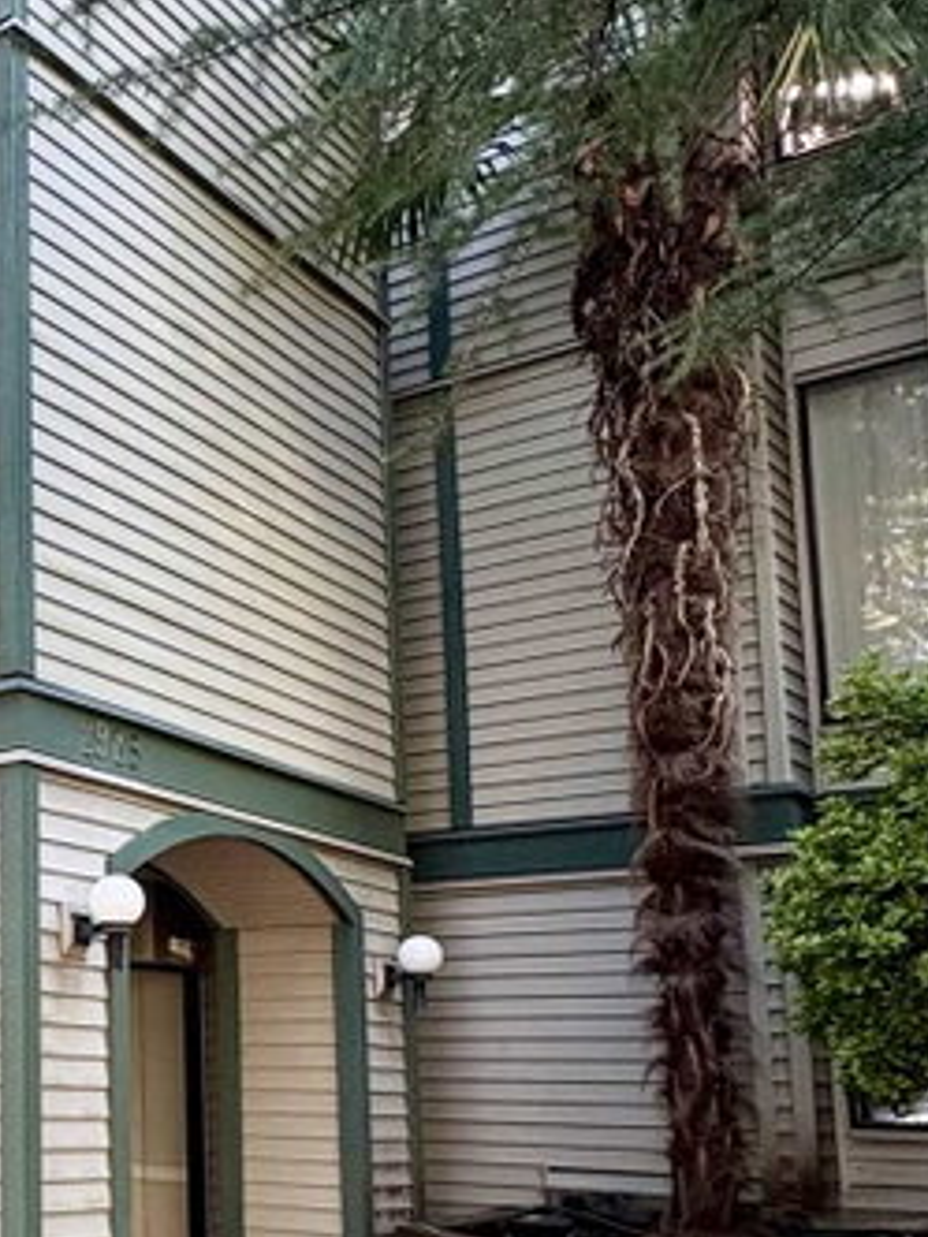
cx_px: -362
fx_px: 1609
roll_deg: -1.6
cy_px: 874
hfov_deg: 26.1
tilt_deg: +8.1
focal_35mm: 45
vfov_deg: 41.2
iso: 160
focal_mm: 2.22
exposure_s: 1/99
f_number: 2.2
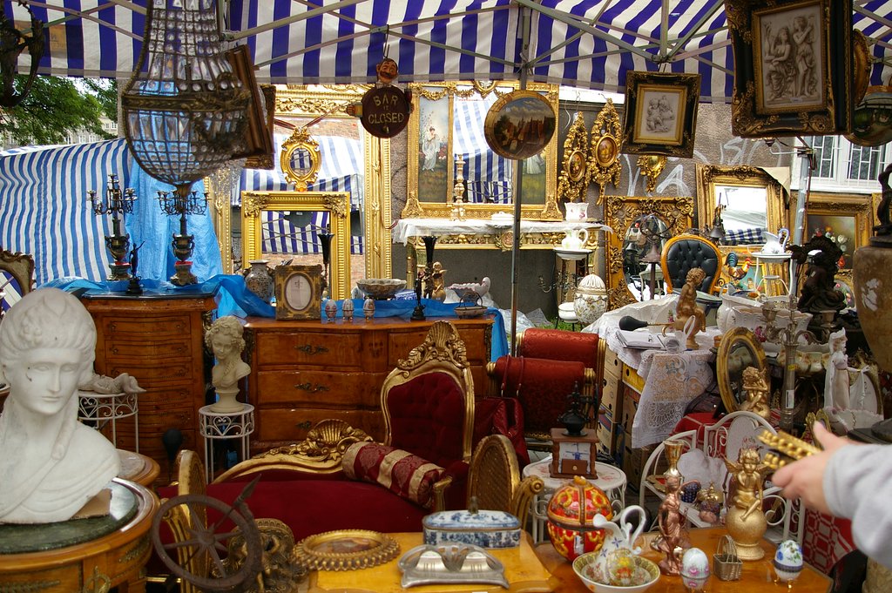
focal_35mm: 32
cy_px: 296
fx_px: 780
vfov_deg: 41.6
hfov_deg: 59.5
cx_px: 446
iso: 200
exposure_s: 1/60
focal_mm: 21
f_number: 4
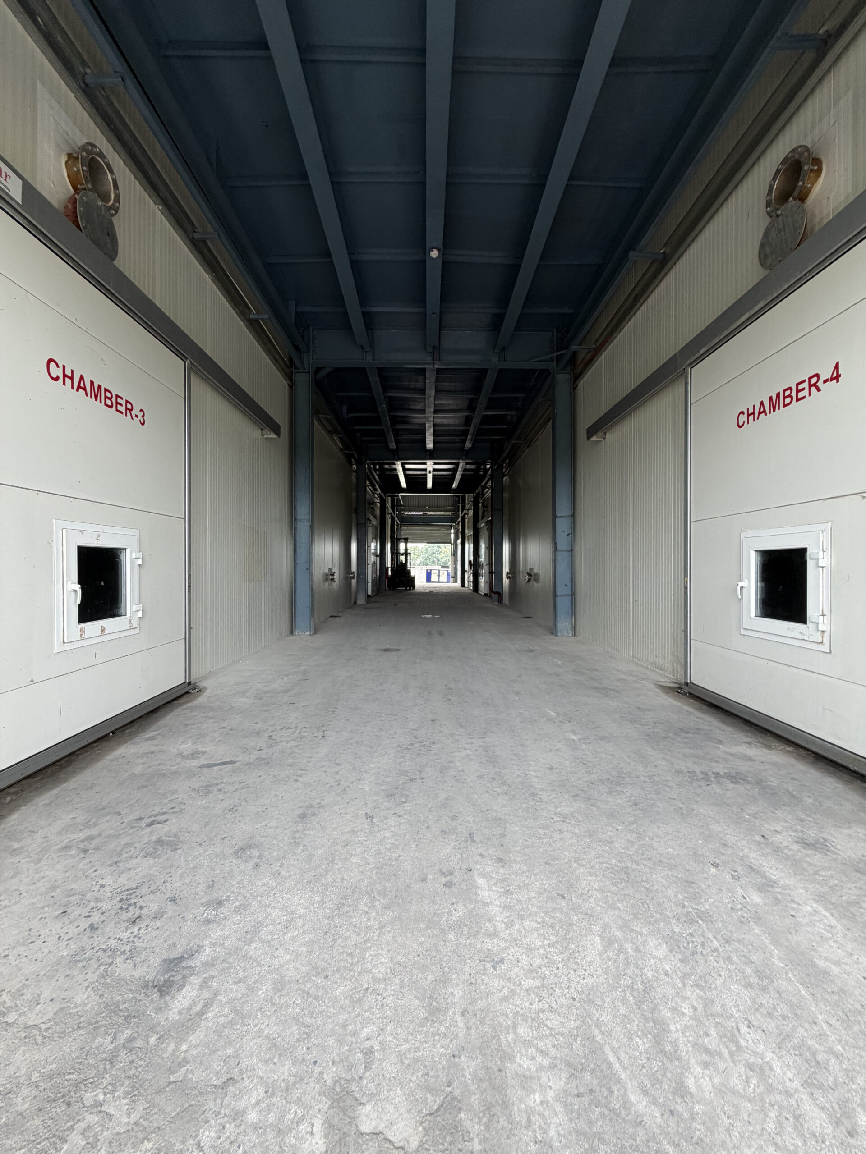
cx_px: 433
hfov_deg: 85.7
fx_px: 467
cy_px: 577
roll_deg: -0.8
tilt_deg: +0.4
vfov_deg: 102.1
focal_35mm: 14
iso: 125
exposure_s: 1/121
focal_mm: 2.22
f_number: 2.2
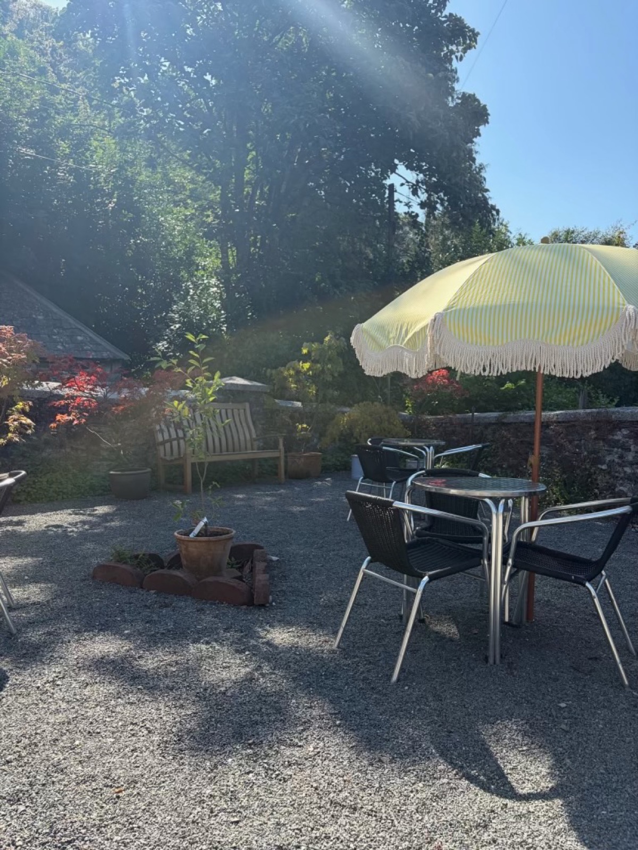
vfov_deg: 67.3
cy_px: 425
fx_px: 639
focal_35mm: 26
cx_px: 319
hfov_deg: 53.1
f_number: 1.6
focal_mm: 5.96
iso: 64
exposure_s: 1/920
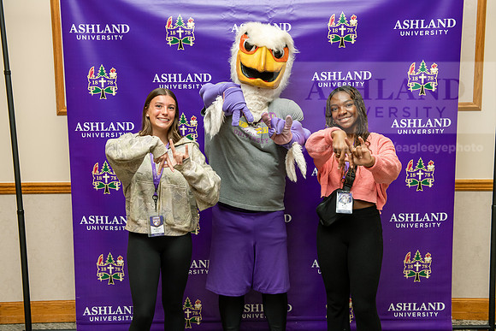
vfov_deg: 28.1
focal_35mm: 48
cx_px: 248
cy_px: 166
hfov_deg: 41.1
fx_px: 661
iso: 800
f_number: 4.5
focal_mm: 48
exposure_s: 1/160
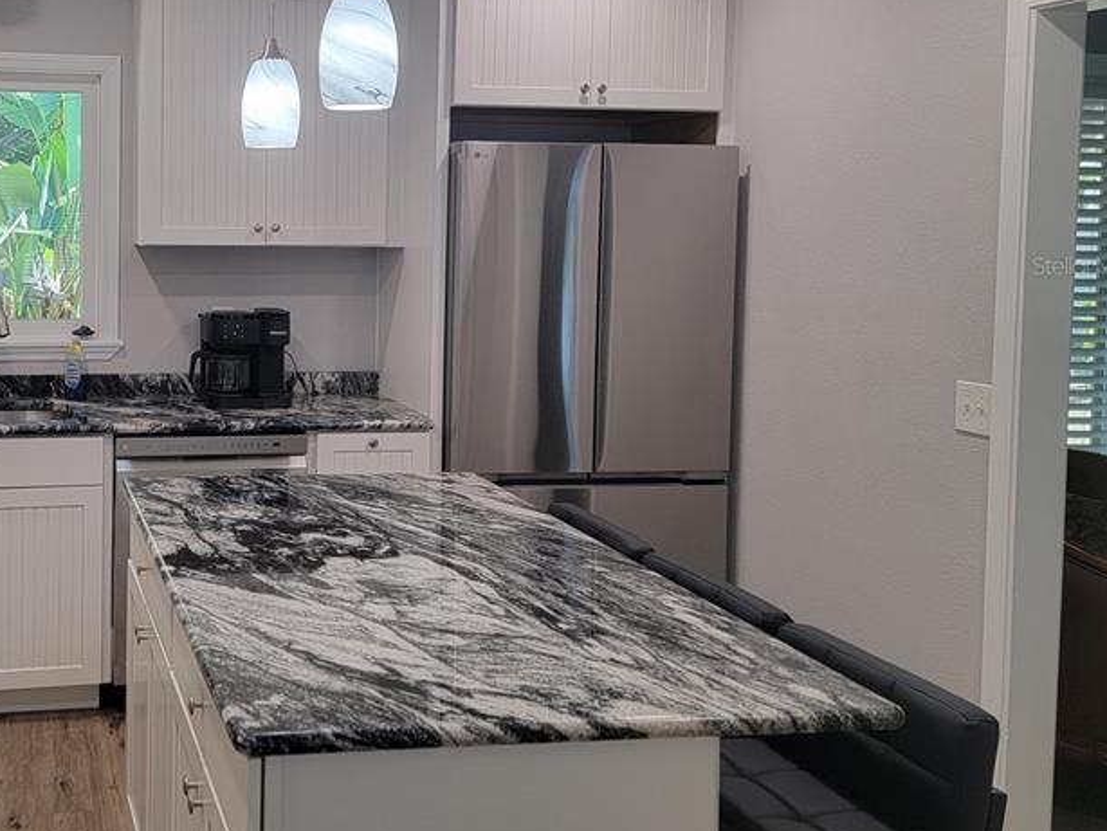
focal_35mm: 40
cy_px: 265
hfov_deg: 44.5
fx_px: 1280
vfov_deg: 35.6
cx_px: 218
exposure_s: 1/120
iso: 160
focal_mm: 6.7
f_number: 1.8
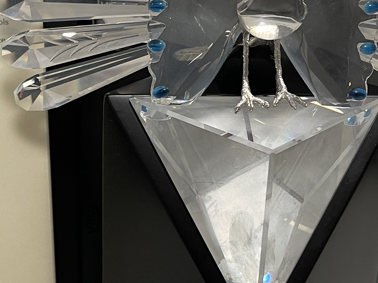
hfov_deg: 24.2
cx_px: 57
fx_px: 863
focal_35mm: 79
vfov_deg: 18.7
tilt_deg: -28.3
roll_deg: +0.8
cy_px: 158
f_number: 1.6
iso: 125
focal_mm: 5.1
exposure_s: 1/50
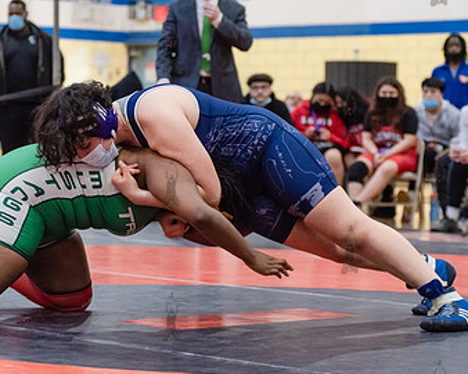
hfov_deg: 14.9
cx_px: 170
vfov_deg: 12.0
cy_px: 182
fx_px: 1786
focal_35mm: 129
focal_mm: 80
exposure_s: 1/400
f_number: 3.5
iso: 4000
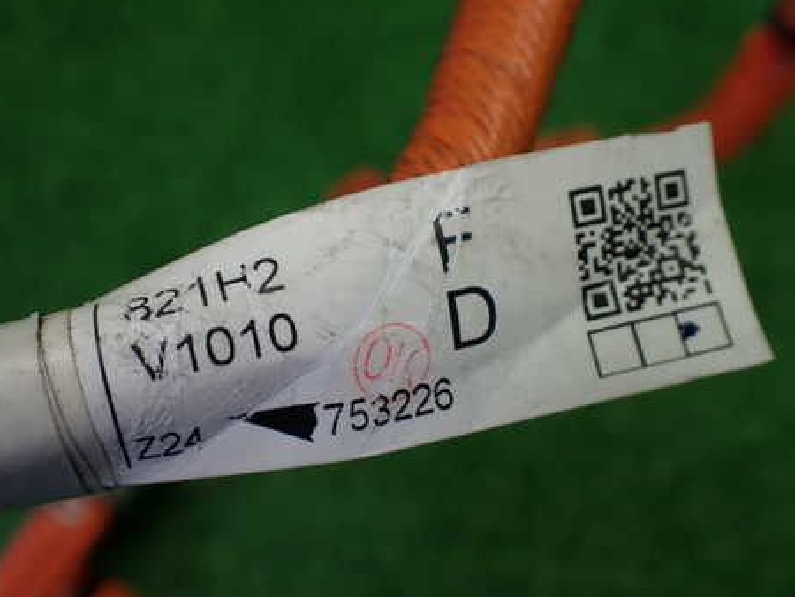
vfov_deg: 35.9
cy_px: 336
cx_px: 380
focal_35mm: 40
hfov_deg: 46.8
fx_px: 919
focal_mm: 5.4
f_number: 2.3
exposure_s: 1/125
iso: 160
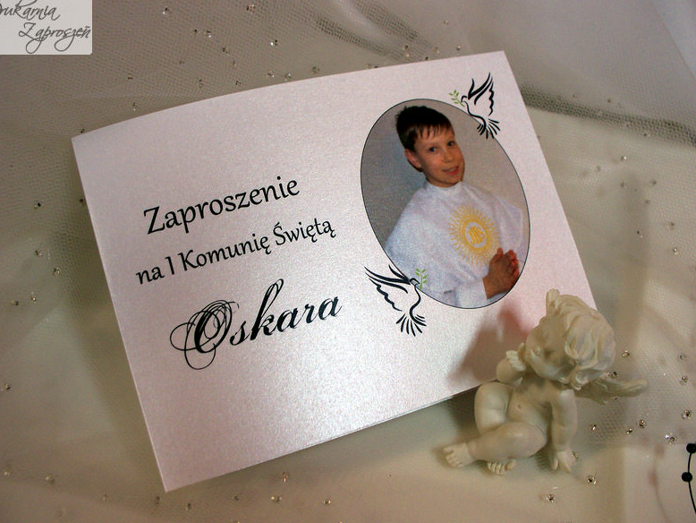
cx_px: 341
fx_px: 744
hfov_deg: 50.1
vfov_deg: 38.7
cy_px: 261
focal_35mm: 37
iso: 125
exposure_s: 1/60
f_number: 2.8
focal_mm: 7.54
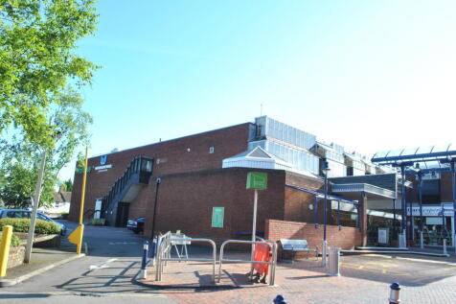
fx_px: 342
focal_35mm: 27
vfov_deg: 47.9
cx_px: 228
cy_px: 152
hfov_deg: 67.4
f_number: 8
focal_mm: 18
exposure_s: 1/250
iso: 400
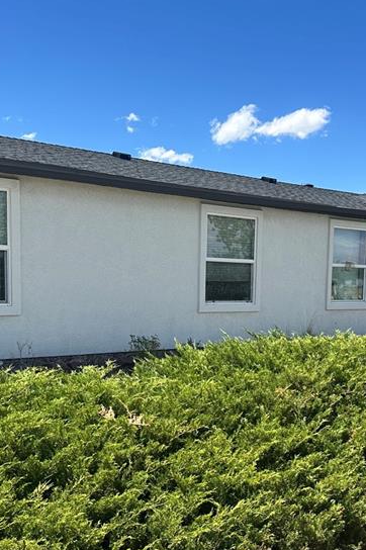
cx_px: 243
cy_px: 333
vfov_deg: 41.7
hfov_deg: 28.4
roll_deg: -0.5
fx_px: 718
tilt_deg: -5.6
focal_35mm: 47
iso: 80
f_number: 1.78
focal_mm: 6.86
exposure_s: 1/3472
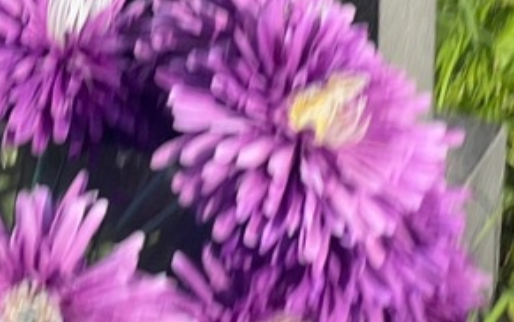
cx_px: -122
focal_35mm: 224
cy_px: -23
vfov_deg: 5.8
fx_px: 3138
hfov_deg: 9.2
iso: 32
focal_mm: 9
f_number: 2.8
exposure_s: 1/264
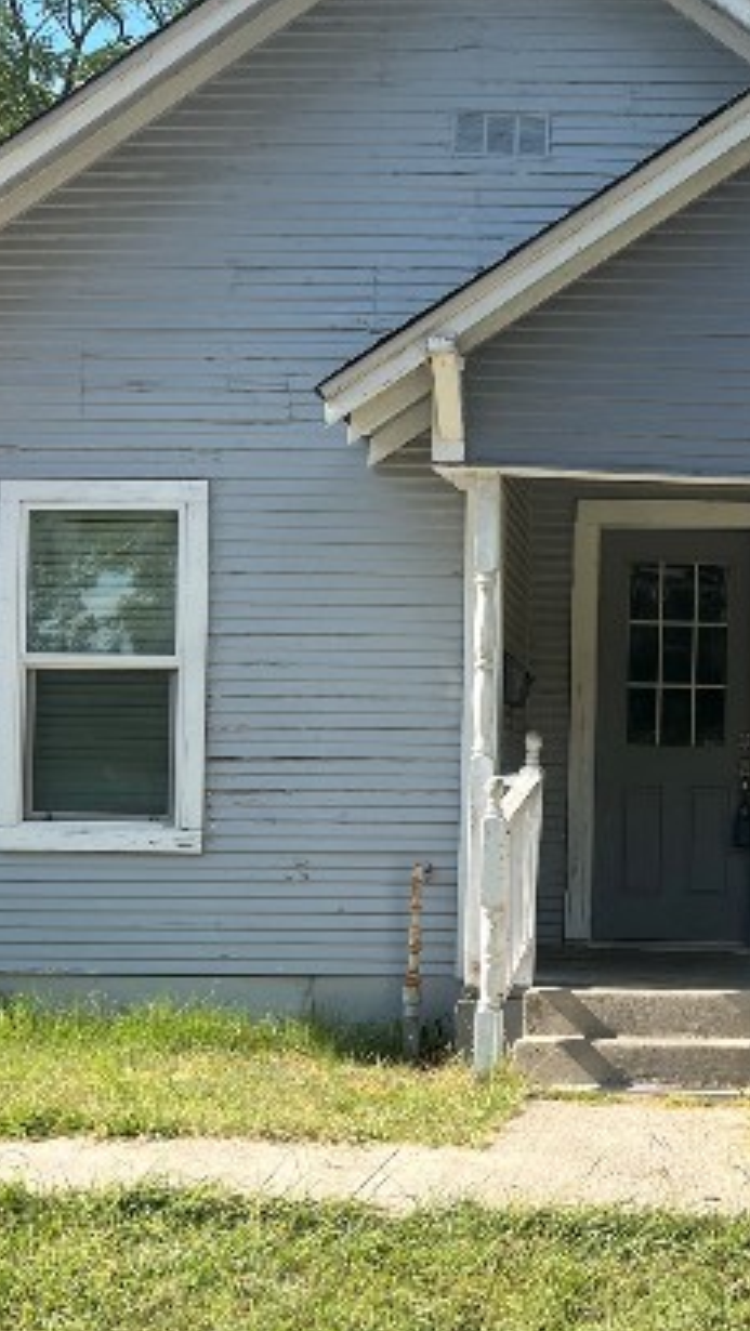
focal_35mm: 53
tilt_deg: +2.3
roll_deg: -1.5
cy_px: 756
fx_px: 1871
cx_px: 666
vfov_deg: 39.1
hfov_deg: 22.2
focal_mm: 5.7
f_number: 1.5
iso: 50
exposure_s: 1/2208
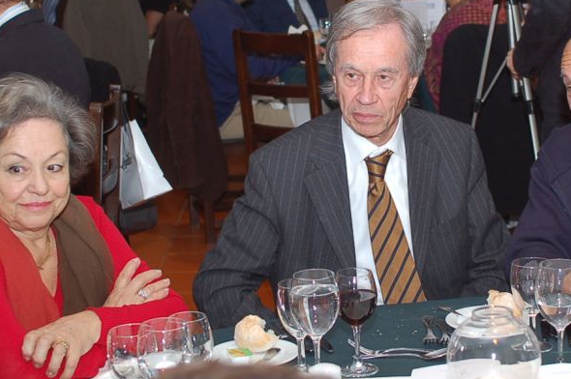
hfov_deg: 21.2
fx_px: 1521
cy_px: 96
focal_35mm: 96
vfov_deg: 14.2
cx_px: 367
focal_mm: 38
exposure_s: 1/60
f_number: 4
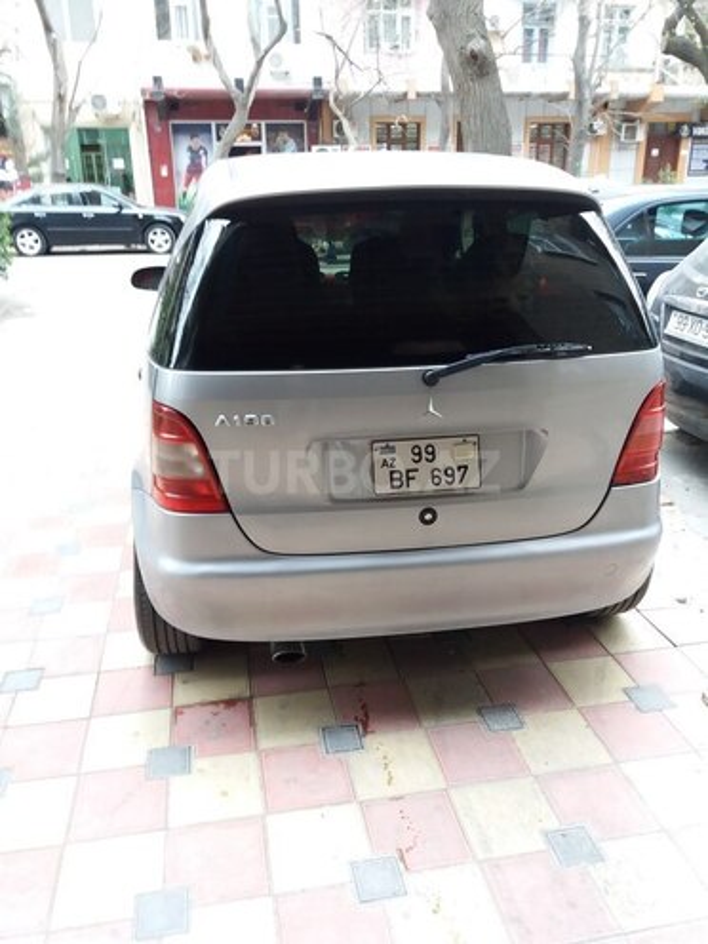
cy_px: 472
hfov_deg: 49.7
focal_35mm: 28
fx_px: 764
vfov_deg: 63.4
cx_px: 354
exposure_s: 1/25
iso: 200
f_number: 1.9
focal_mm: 3.7
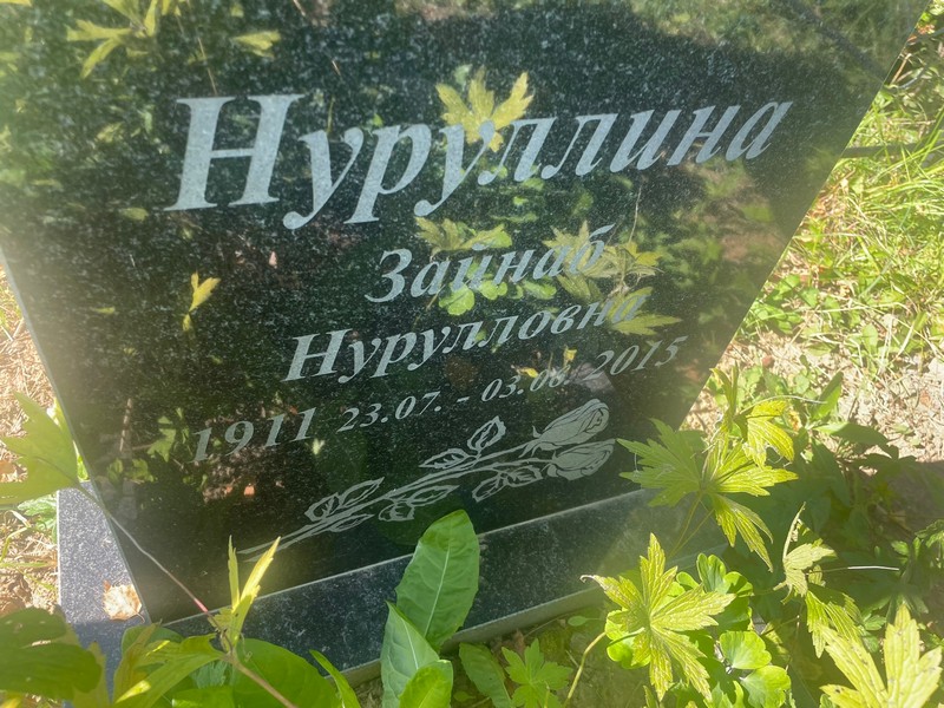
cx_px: 472
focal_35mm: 26
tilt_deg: -47.6
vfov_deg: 53.1
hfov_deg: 67.3
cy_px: 354
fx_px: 709
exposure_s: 1/397
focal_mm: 4.2
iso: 32
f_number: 1.6
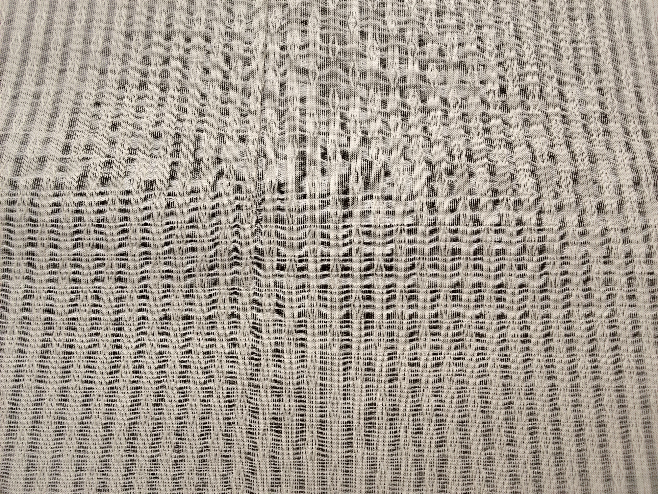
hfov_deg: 67.3
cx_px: 329
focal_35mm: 26
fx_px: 494
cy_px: 247
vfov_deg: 53.1
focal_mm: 2.78
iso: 80
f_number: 2
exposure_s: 1/100
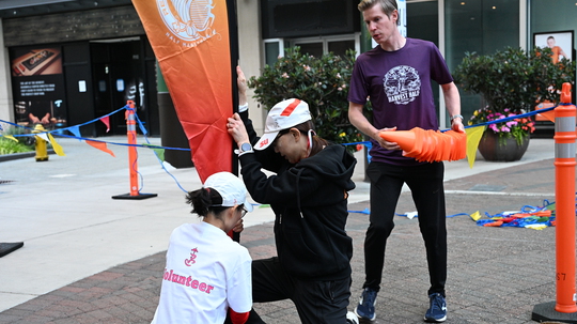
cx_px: 290
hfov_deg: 43.7
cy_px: 182
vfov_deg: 25.4
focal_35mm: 47
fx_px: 719
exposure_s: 1/250
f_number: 4
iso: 3200
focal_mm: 44
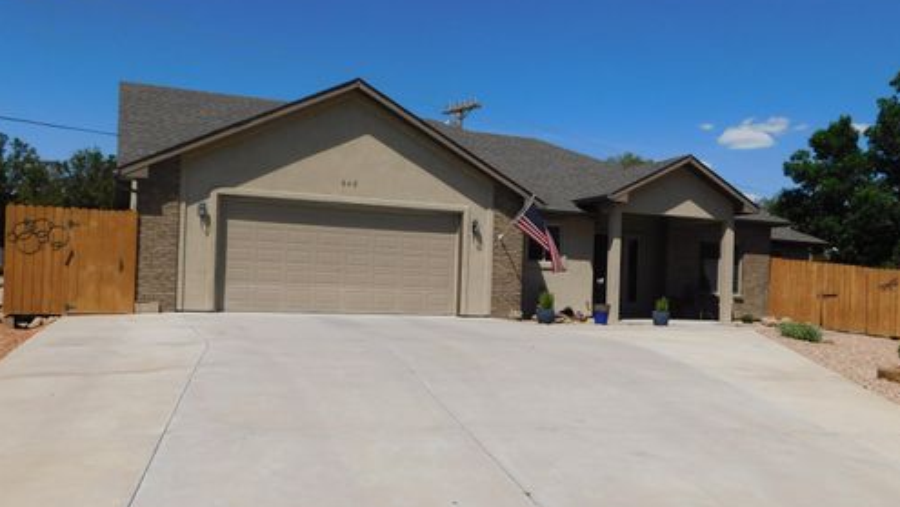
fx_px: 788
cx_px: 451
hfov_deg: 59.5
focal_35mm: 33
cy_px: 286
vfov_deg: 35.6
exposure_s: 1/800
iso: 125
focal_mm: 5.3
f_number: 6.4
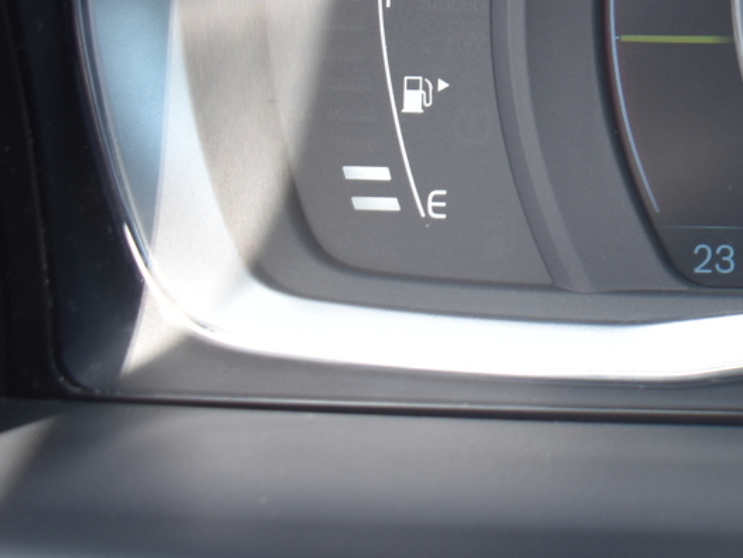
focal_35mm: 89
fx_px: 1911
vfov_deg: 15.8
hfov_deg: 19.2
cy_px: -163
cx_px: 1115
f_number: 5.6
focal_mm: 20
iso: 400
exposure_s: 1/125
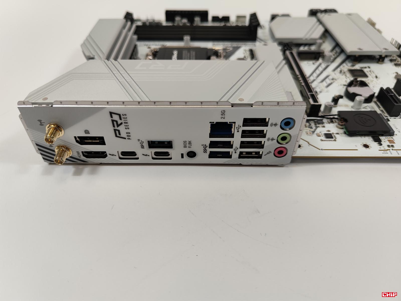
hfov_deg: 69.4
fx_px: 290
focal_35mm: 25
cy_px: 150
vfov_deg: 54.9
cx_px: 200
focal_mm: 6.78
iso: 66
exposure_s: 1/100
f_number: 1.85
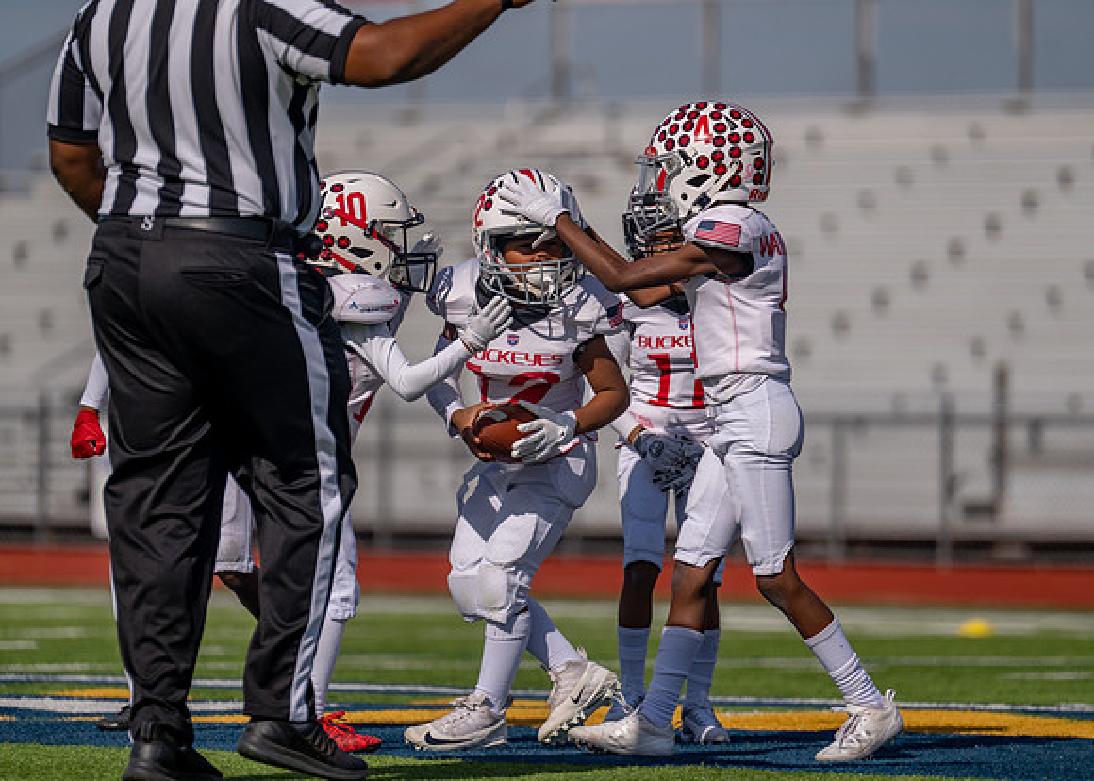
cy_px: 390
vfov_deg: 4.9
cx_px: 547
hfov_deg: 6.9
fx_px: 9114
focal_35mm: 293
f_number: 4
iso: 100
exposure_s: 1/2500
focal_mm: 280
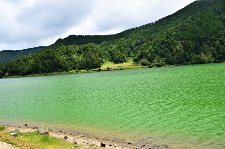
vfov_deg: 47.7
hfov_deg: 67.5
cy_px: 74
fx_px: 168
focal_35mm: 27
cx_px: 112
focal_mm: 18
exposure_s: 1/400
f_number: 11
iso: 400
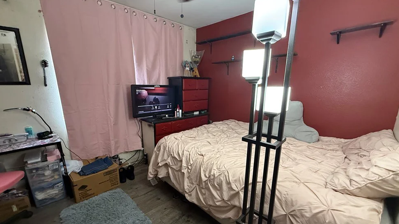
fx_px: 169
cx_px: 198
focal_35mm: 16
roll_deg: -1.5
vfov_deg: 66.9
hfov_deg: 99.4
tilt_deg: -12.7
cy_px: 122
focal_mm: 2.22
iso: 640
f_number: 2.2
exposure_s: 1/60
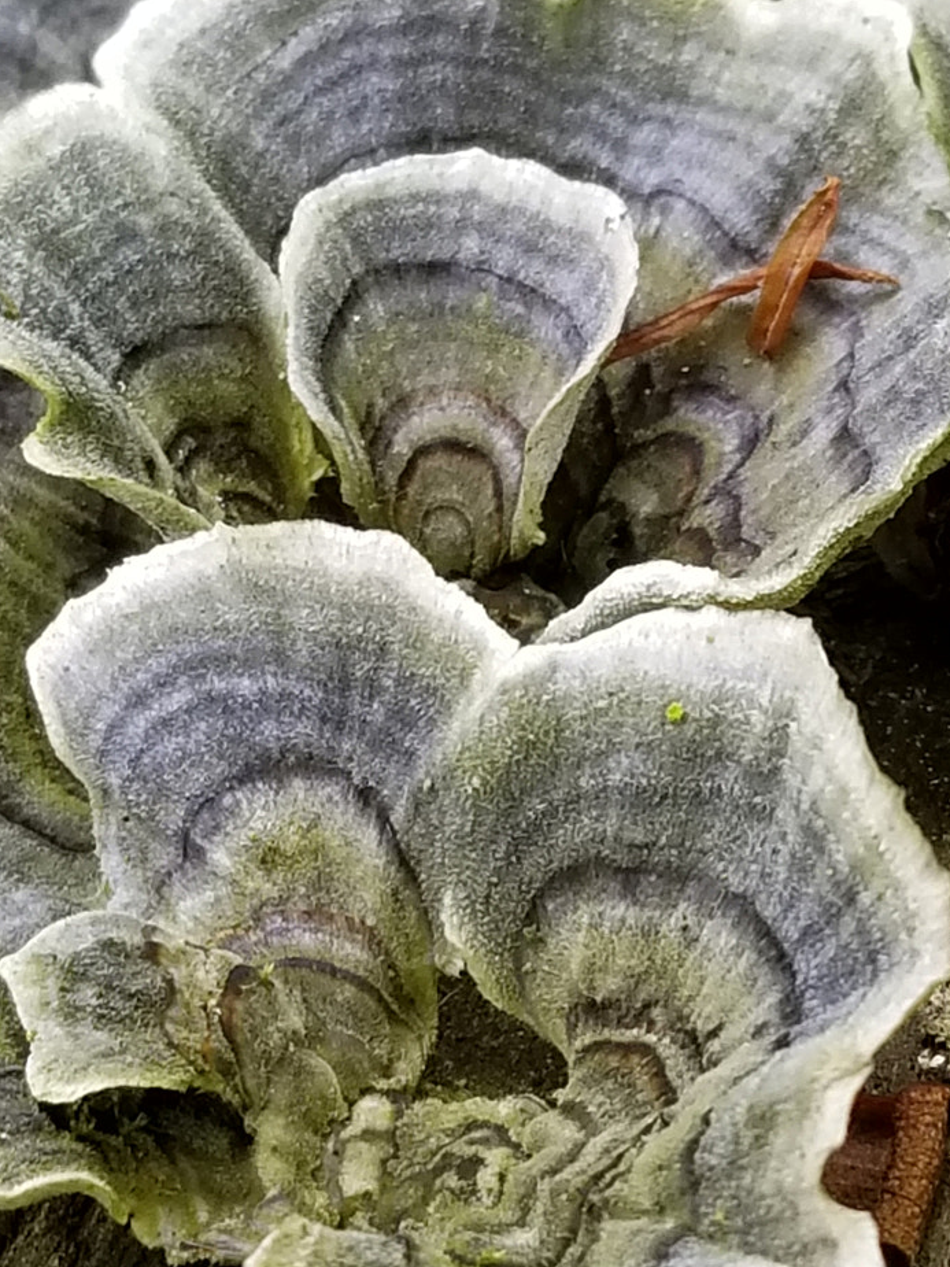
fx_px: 1647
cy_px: 612
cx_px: 488
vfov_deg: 42.1
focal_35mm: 45
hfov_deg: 32.2
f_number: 1.7
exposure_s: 1/185
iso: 50
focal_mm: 4.25
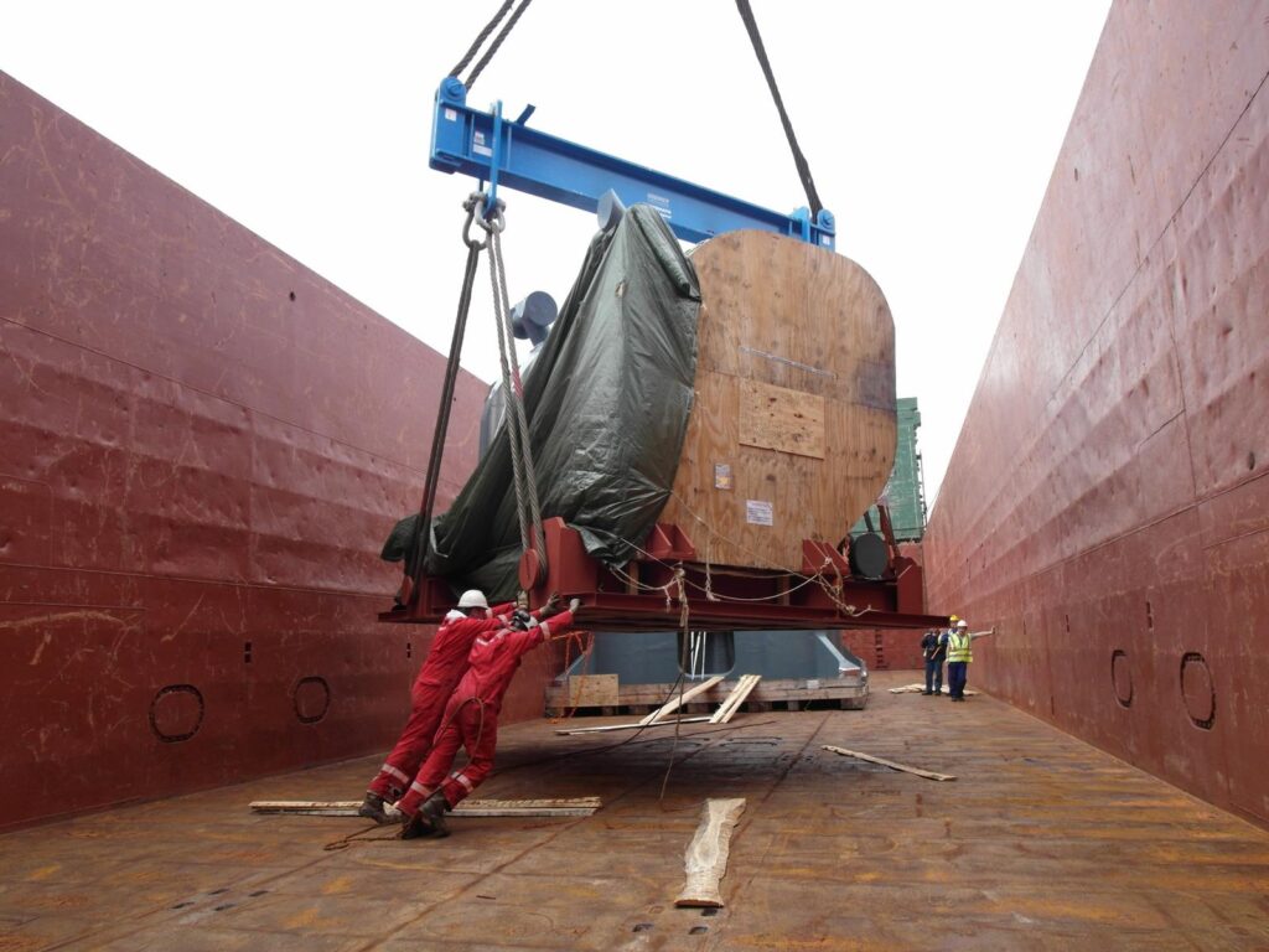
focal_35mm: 24
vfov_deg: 56.8
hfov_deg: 71.6
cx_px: 634
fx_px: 880
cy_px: 476
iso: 80
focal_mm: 5.2
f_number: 3.4
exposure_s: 1/125
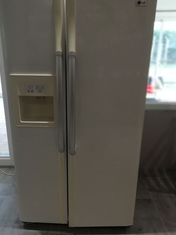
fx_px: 210
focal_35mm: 31
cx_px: 73
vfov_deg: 58.2
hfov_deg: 45.3
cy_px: 104
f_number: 4
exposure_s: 1/33.3
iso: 100
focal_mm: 3.46
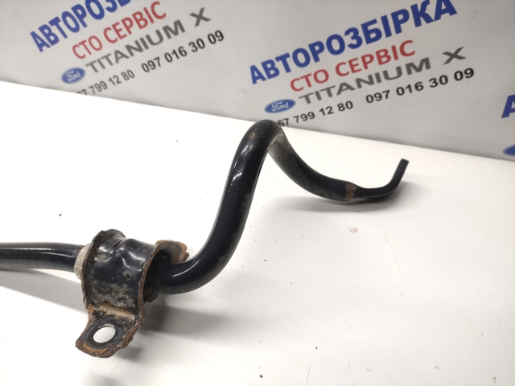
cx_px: 258
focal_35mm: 25
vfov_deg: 54.9
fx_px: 372
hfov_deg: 69.4
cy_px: 193
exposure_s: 1/50
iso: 123
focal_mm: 5.43
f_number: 1.89
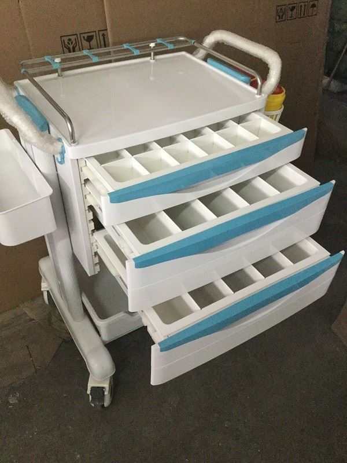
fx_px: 414
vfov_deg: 58.4
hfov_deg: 45.4
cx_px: 174
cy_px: 232
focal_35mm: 31
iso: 250
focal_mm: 3.3
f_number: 2.4
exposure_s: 1/17
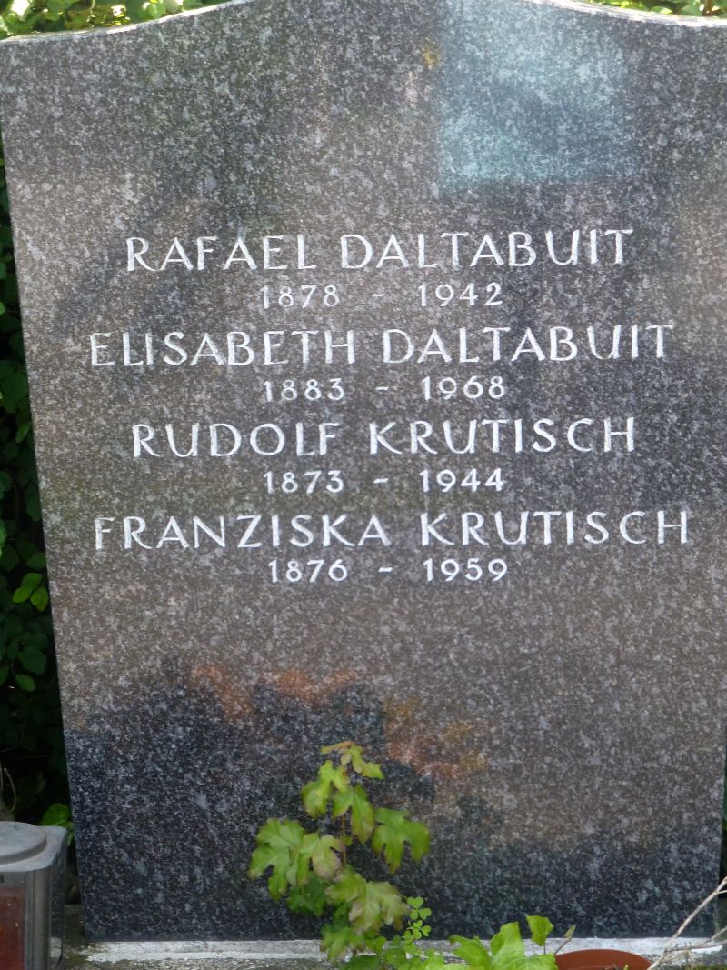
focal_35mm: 109
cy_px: 485
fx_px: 3053
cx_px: 364
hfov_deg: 13.6
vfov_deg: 18.0
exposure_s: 1/160
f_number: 5.3
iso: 320
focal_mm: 19.4
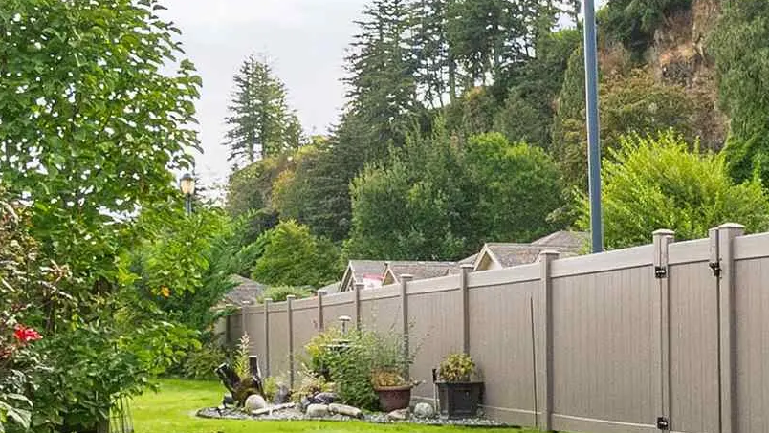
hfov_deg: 30.9
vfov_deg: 19.8
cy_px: 377
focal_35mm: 60
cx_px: 853
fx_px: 1224
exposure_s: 1/250
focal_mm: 10
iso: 320
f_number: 10
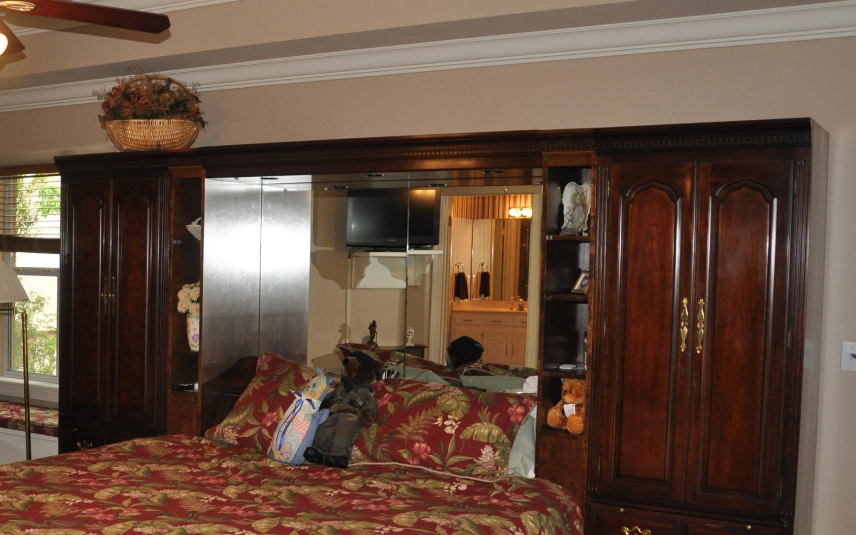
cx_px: 220
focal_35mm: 44
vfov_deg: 29.2
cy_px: 316
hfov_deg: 43.9
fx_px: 1026
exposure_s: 1/60
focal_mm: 18
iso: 800
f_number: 3.5
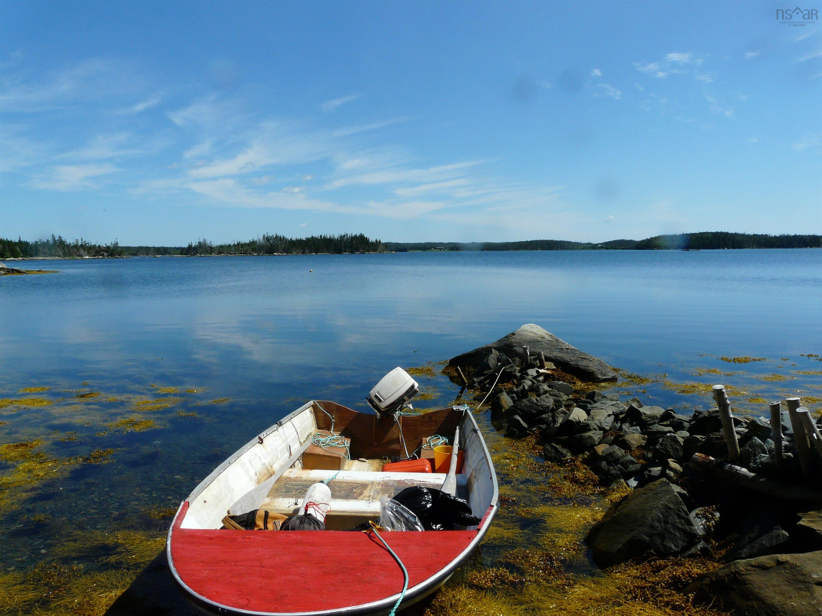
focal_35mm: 28
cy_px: 308
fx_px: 665
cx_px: 411
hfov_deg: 63.4
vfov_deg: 49.7
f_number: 6.3
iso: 100
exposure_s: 1/500
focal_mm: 4.6
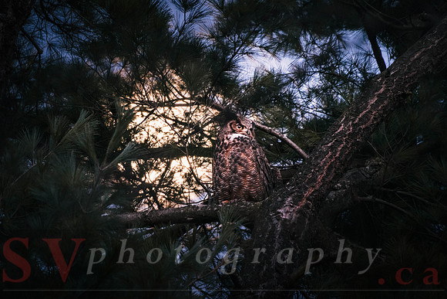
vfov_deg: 2.0
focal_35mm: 688
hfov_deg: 3.0
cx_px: 127
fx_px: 8543
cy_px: 214
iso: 3200
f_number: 5.6
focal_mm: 480
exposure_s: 1/20
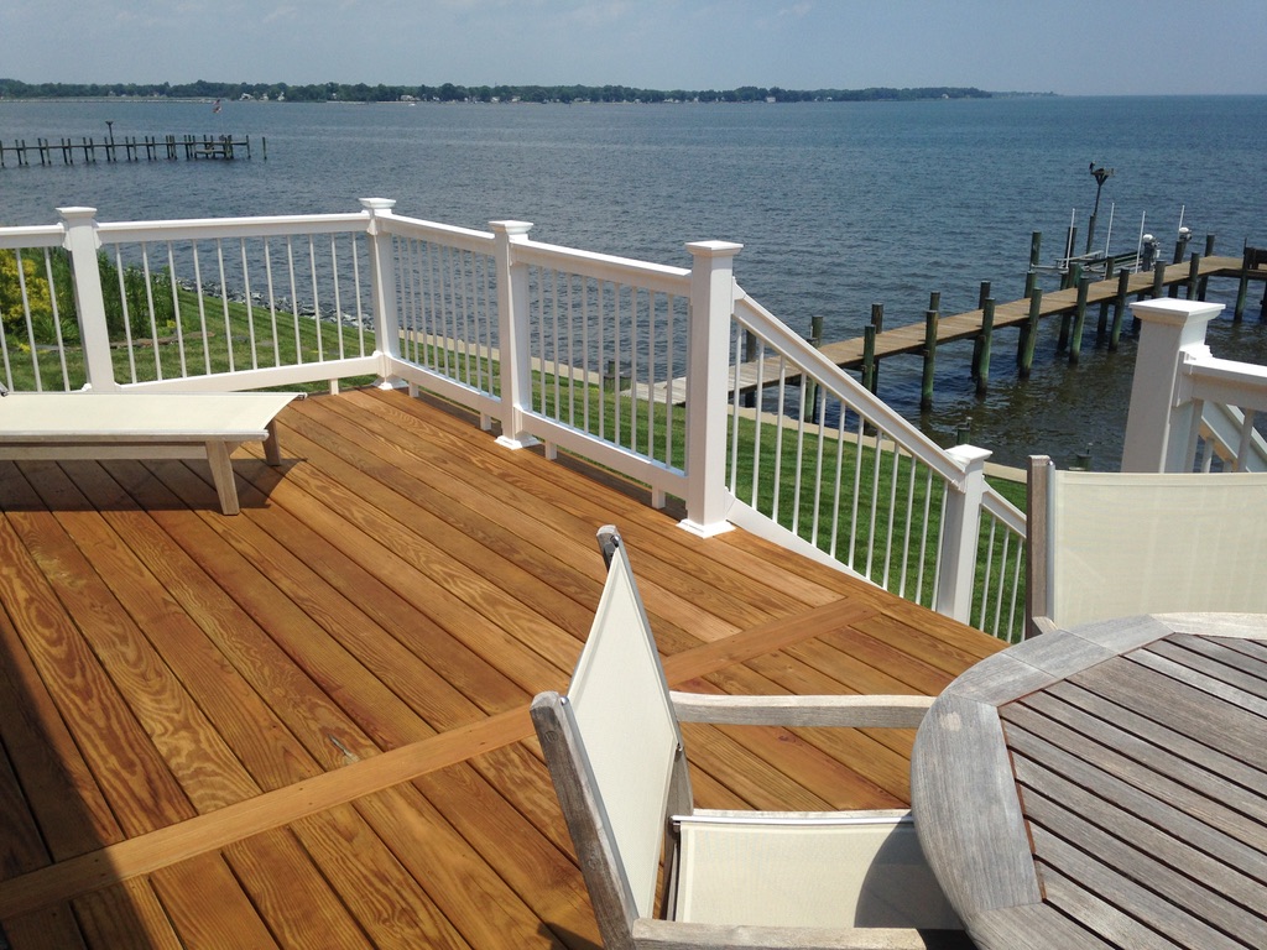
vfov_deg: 42.9
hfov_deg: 55.4
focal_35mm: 33
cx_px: 634
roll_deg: -0.2
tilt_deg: -19.2
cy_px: 475
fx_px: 1208
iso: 50
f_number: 2.4
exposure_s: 1/2584
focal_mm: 4.12
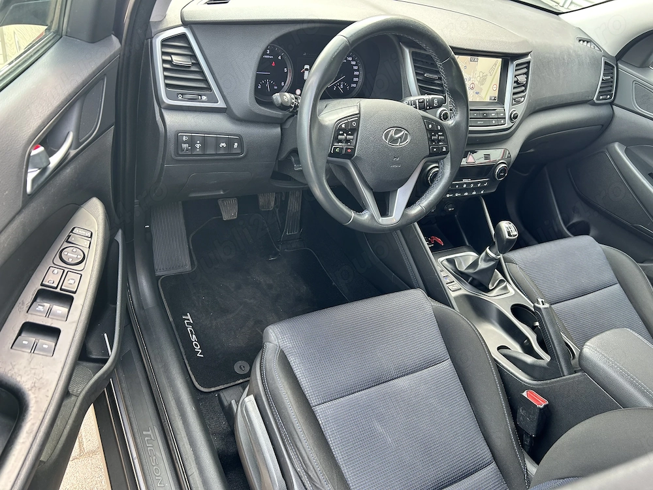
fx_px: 490
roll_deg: -18.1
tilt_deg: -40.7
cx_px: 326
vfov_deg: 53.1
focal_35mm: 26
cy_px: 245
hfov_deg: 67.3
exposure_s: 1/121
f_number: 1.5
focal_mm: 5.7
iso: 80
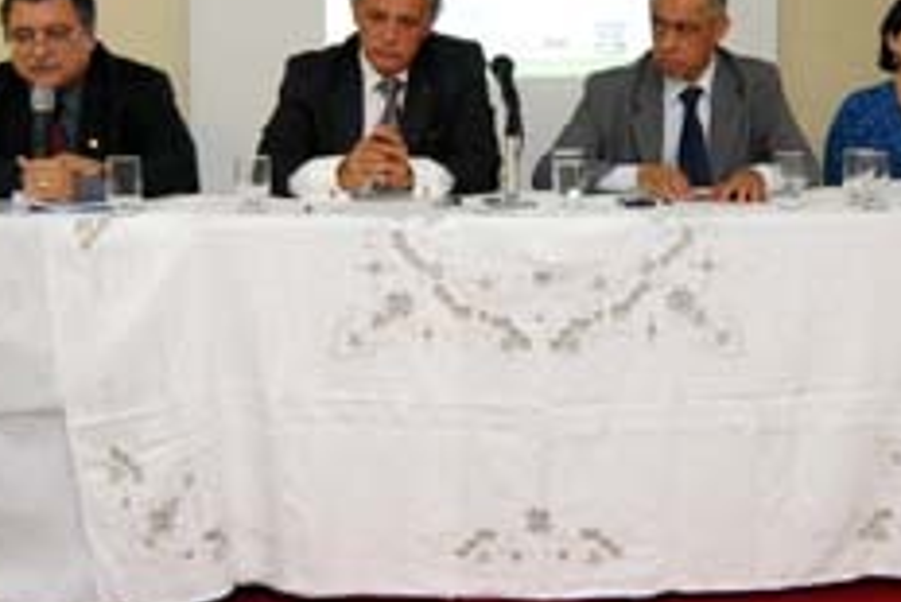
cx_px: 656
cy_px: 146
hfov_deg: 31.9
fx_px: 1553
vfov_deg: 21.7
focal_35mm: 62
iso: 1600
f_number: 4
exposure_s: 1/50
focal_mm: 24
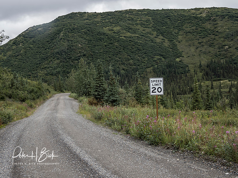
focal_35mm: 58
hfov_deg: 33.2
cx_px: 119
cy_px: 89
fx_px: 399
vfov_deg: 25.2
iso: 400
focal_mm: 29
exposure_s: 1/200
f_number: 7.1
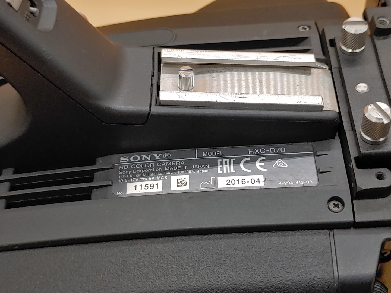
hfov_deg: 36.8
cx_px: 196
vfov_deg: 28.0
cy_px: 146
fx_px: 587
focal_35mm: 52
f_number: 1.8
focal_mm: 4.36
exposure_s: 1/60
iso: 50
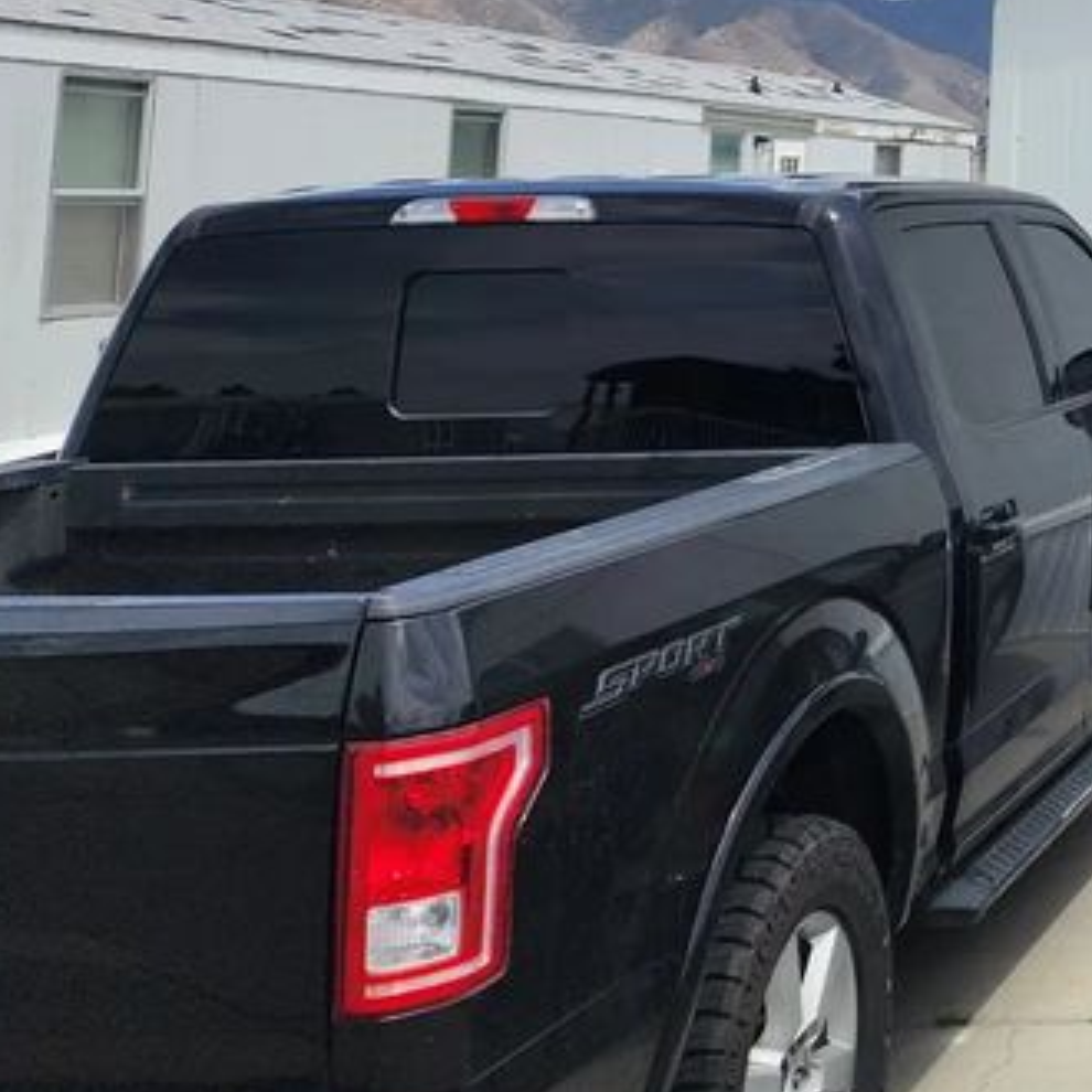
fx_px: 2248
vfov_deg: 25.8
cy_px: -30
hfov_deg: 22.3
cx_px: 1651
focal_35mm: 63
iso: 12
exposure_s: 1/1641
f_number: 1.8
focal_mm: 6.4
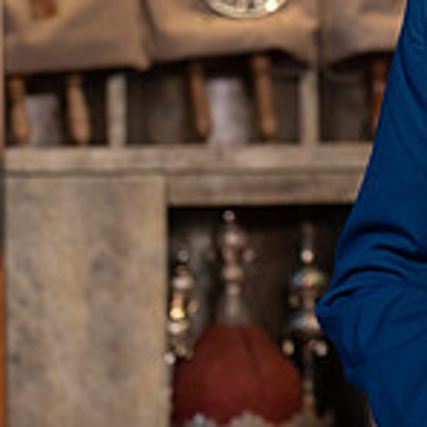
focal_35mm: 280
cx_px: 525
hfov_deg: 6.2
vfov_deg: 6.2
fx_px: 3908
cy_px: 50
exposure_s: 1/250
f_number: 4
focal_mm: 84
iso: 1000
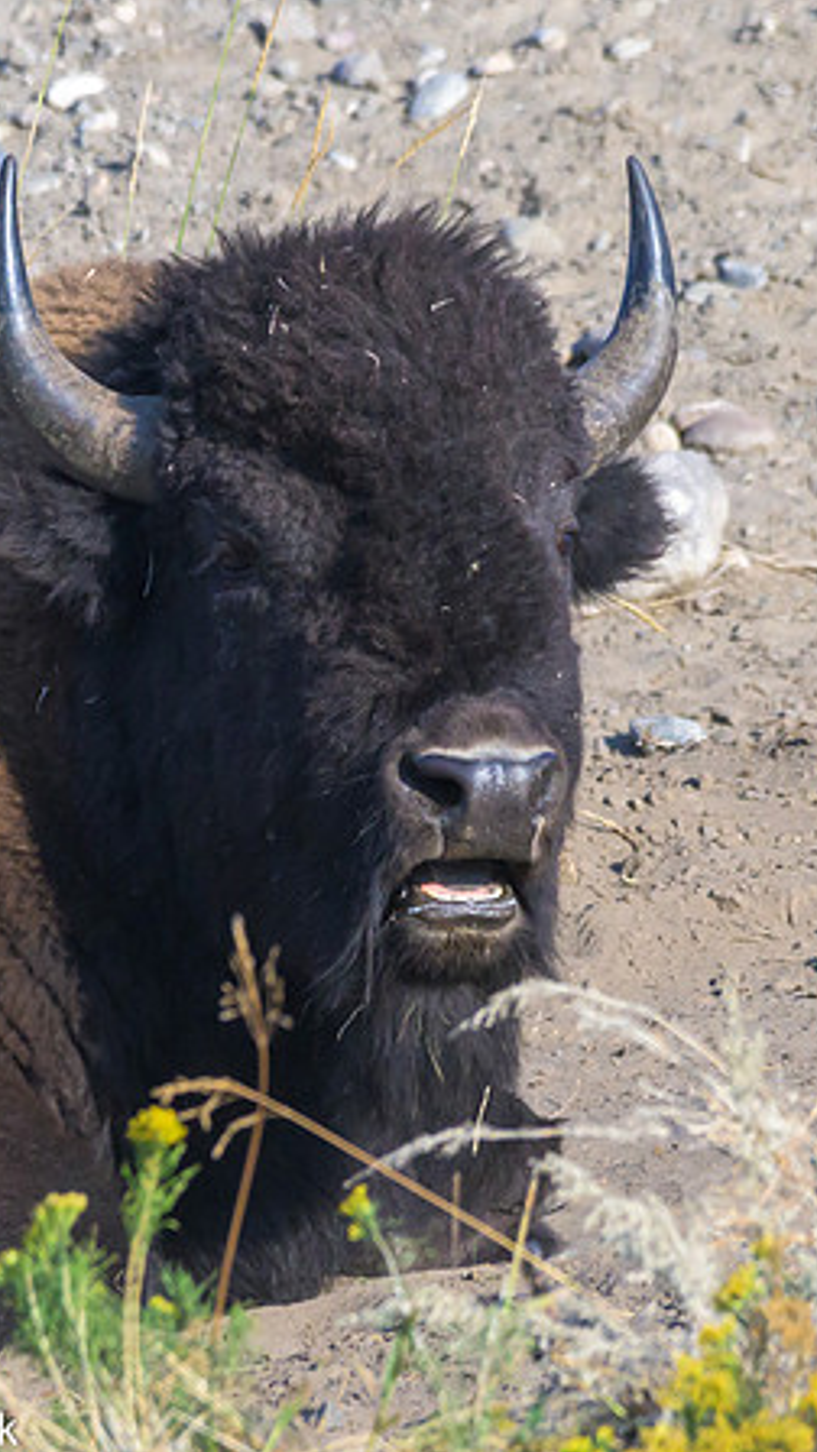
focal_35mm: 1376
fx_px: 52994
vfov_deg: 1.6
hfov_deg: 0.9
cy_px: 735
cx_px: 315
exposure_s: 1/2000
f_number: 9
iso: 1800
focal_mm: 500
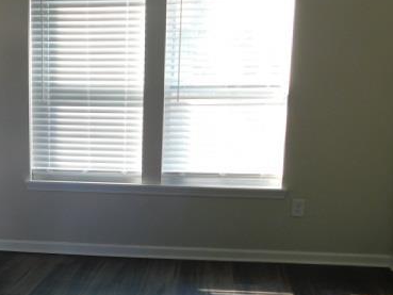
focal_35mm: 52
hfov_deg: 35.9
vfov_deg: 27.6
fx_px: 591
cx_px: 97
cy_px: 226
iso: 125
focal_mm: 5.3
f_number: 3.2
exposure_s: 1/40
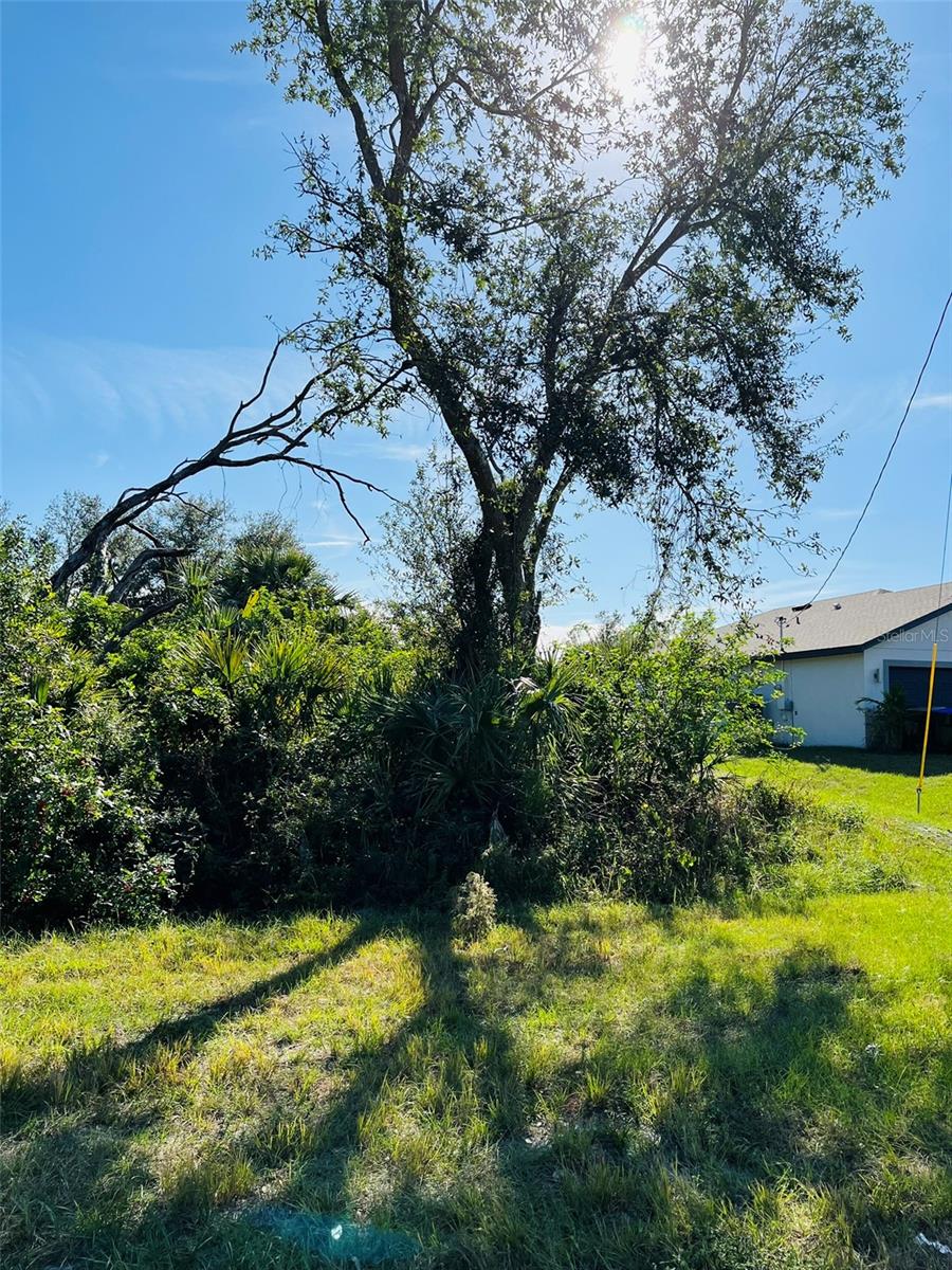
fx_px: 953
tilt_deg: +5.5
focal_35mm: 26
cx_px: 476
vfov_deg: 67.3
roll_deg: -0.7
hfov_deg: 53.1
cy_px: 635
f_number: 1.5
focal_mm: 5.7
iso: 50
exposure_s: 1/5587
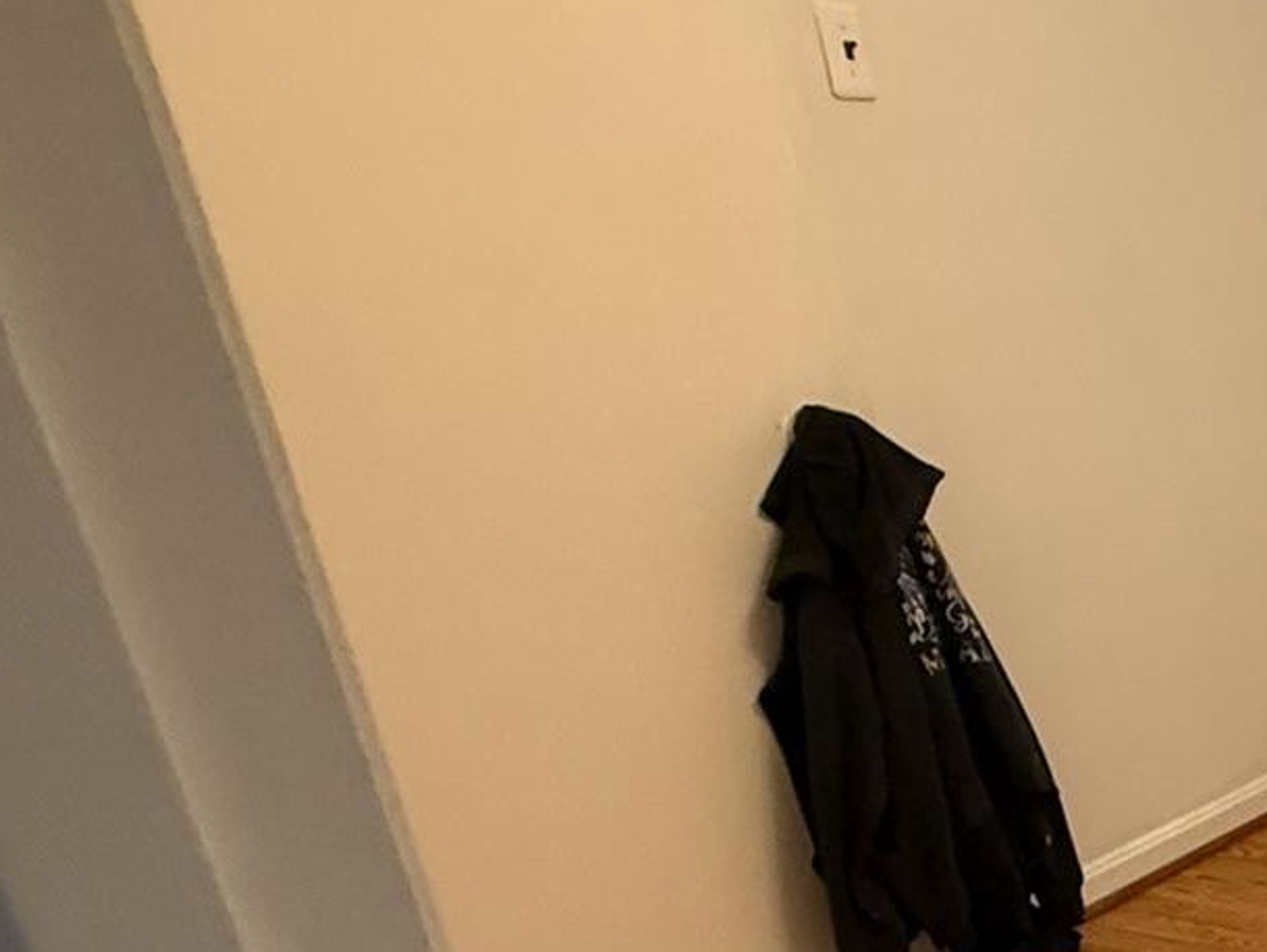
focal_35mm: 47
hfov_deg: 26.1
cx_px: 2009
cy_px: 842
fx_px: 1721
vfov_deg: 29.7
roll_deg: -3.3
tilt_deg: -23.0
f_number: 2.2
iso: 400
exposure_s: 1/60
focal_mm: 2.22
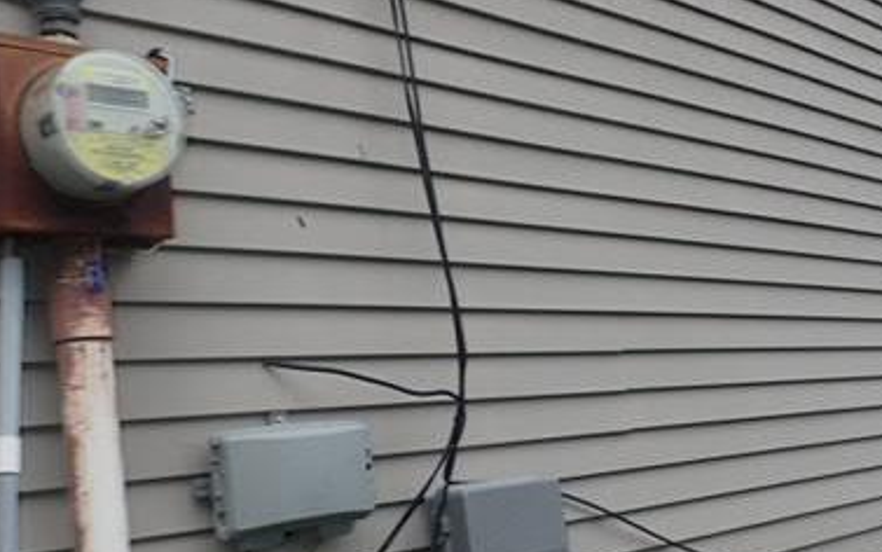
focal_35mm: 45
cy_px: 358
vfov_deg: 28.5
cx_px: 543
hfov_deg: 44.0
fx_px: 1082
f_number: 8
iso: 100
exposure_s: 1/160
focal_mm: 4.5
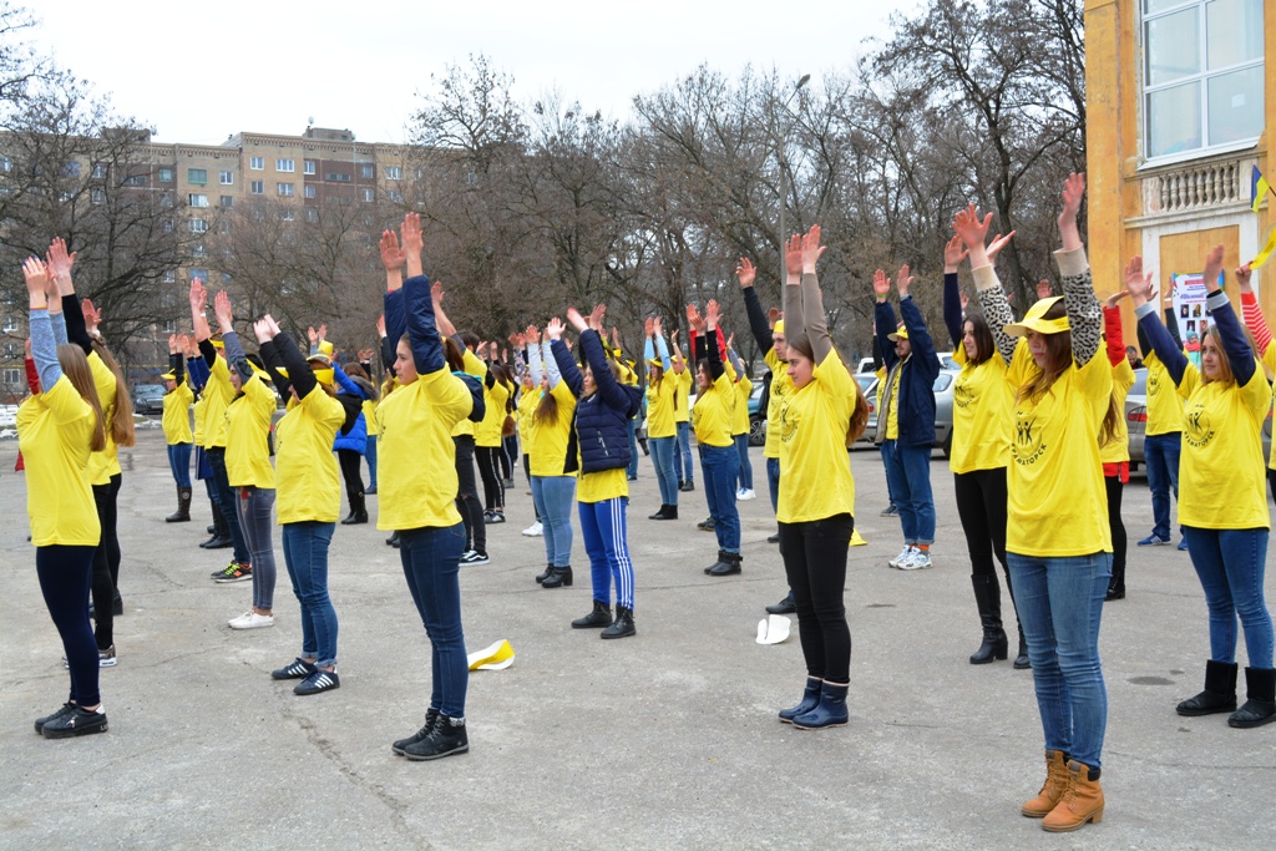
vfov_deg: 33.0
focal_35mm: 40
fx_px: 1436
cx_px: 638
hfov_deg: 47.9
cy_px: 426
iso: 100
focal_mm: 27
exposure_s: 1/60
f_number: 8
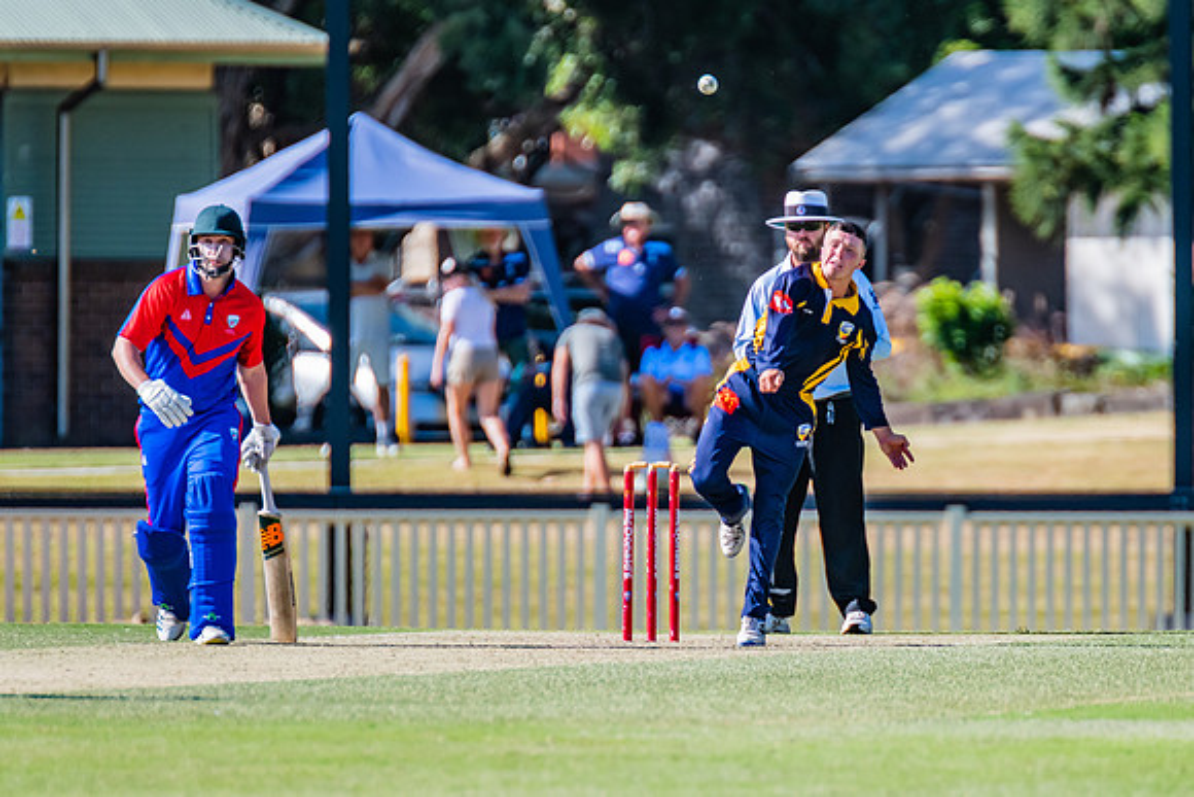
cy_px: 452
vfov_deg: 1.8
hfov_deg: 2.6
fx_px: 25924
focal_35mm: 781
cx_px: 775
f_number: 6.3
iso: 640
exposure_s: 1/2000
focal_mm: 600
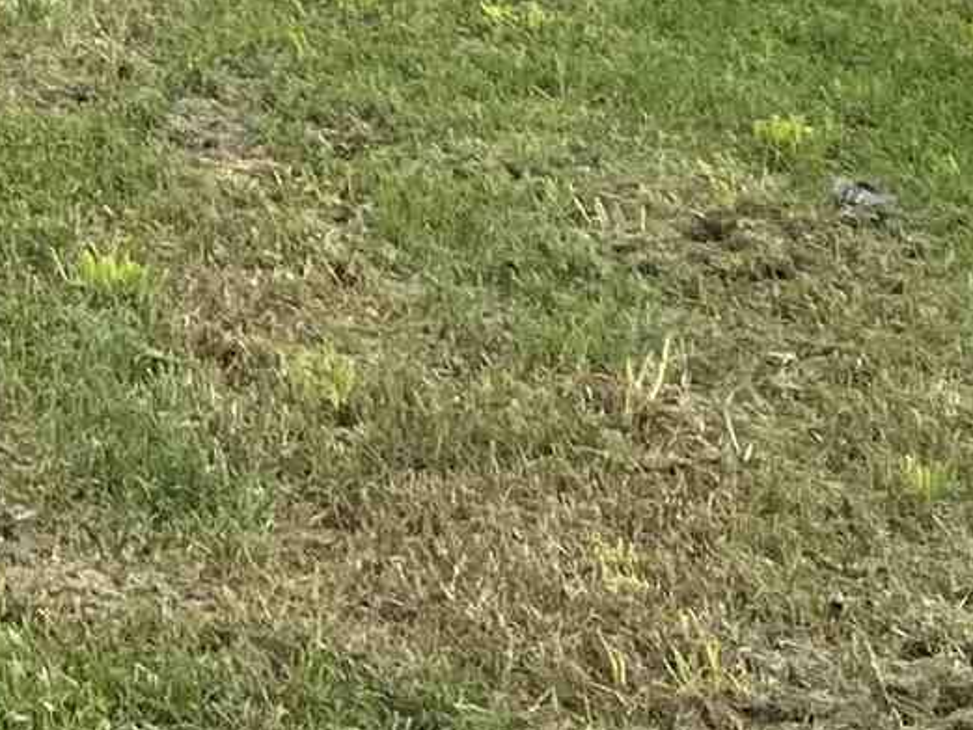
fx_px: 4303
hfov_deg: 12.2
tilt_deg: +1.3
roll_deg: -0.7
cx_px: -591
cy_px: -1315
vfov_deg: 8.4
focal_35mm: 153
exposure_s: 1/3215
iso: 50
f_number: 1.6
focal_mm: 5.1
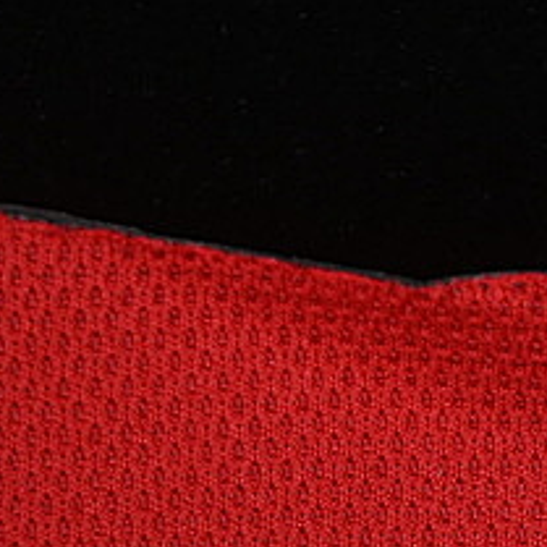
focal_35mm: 329
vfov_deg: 5.3
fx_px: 5882
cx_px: 537
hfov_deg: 5.3
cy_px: 827
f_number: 6.3
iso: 160
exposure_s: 1/60
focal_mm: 50
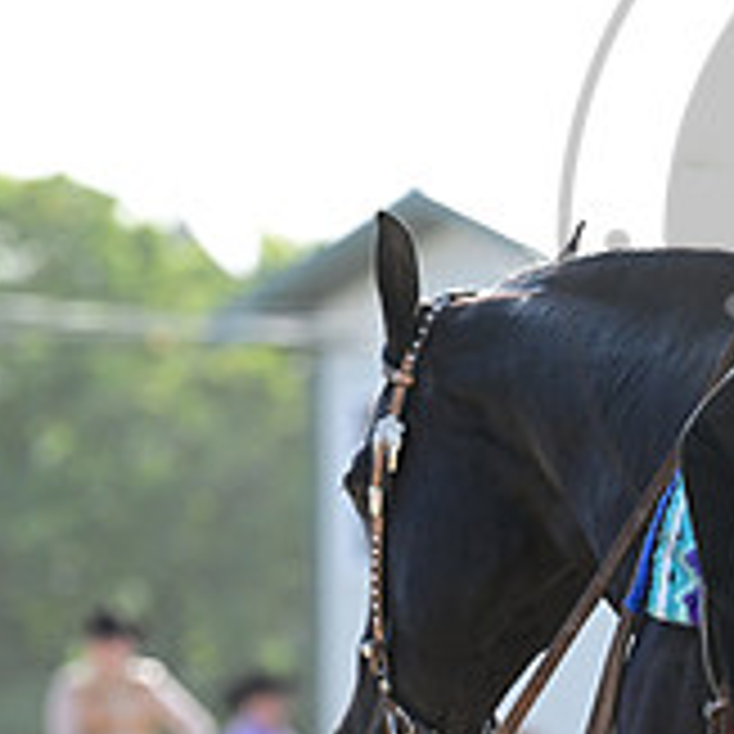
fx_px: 14538
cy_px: 241
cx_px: 1090
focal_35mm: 606
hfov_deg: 2.9
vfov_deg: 2.9
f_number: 5
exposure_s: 1/2000
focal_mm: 200
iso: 1000
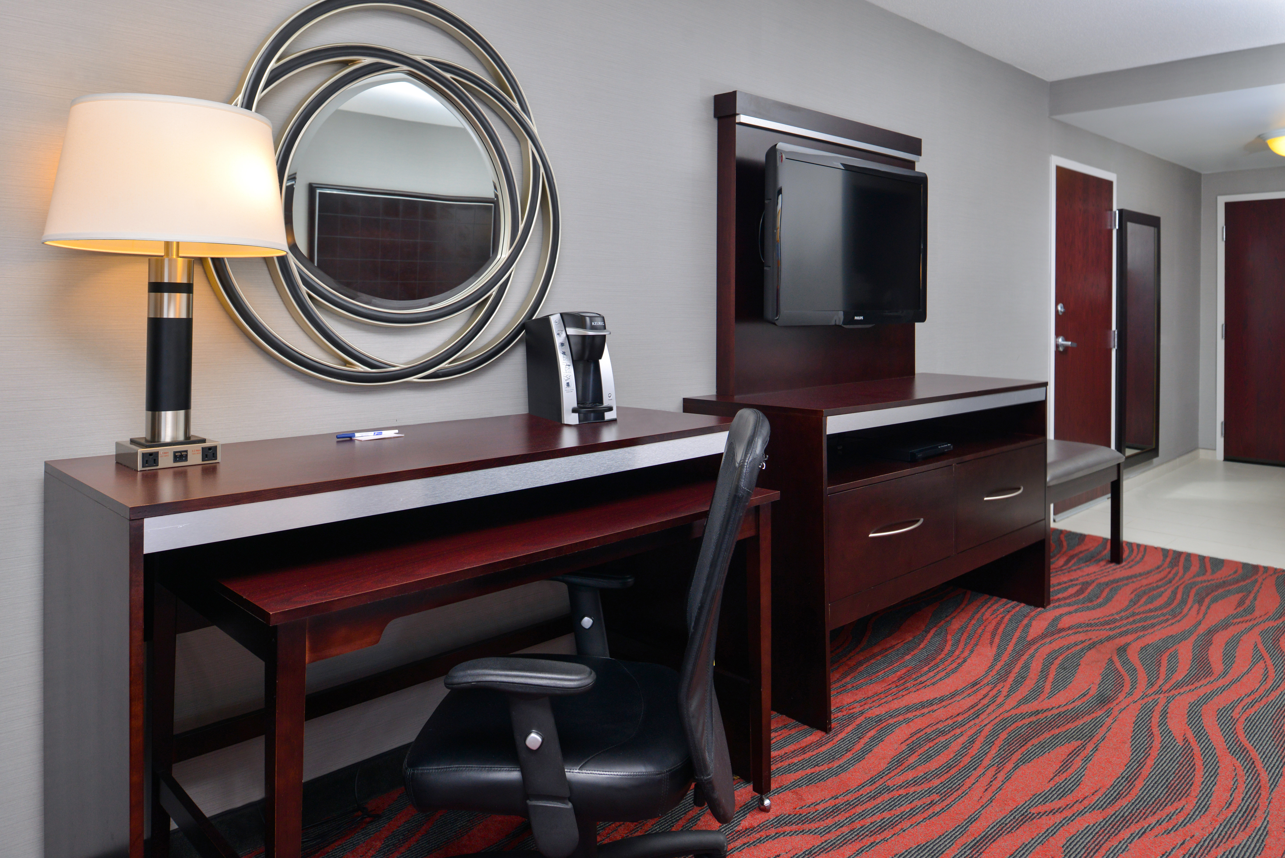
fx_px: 857
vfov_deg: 53.2
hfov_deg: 73.7
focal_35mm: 24
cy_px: 429
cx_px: 642
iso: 400
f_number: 6.3
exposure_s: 1/125
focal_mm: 24
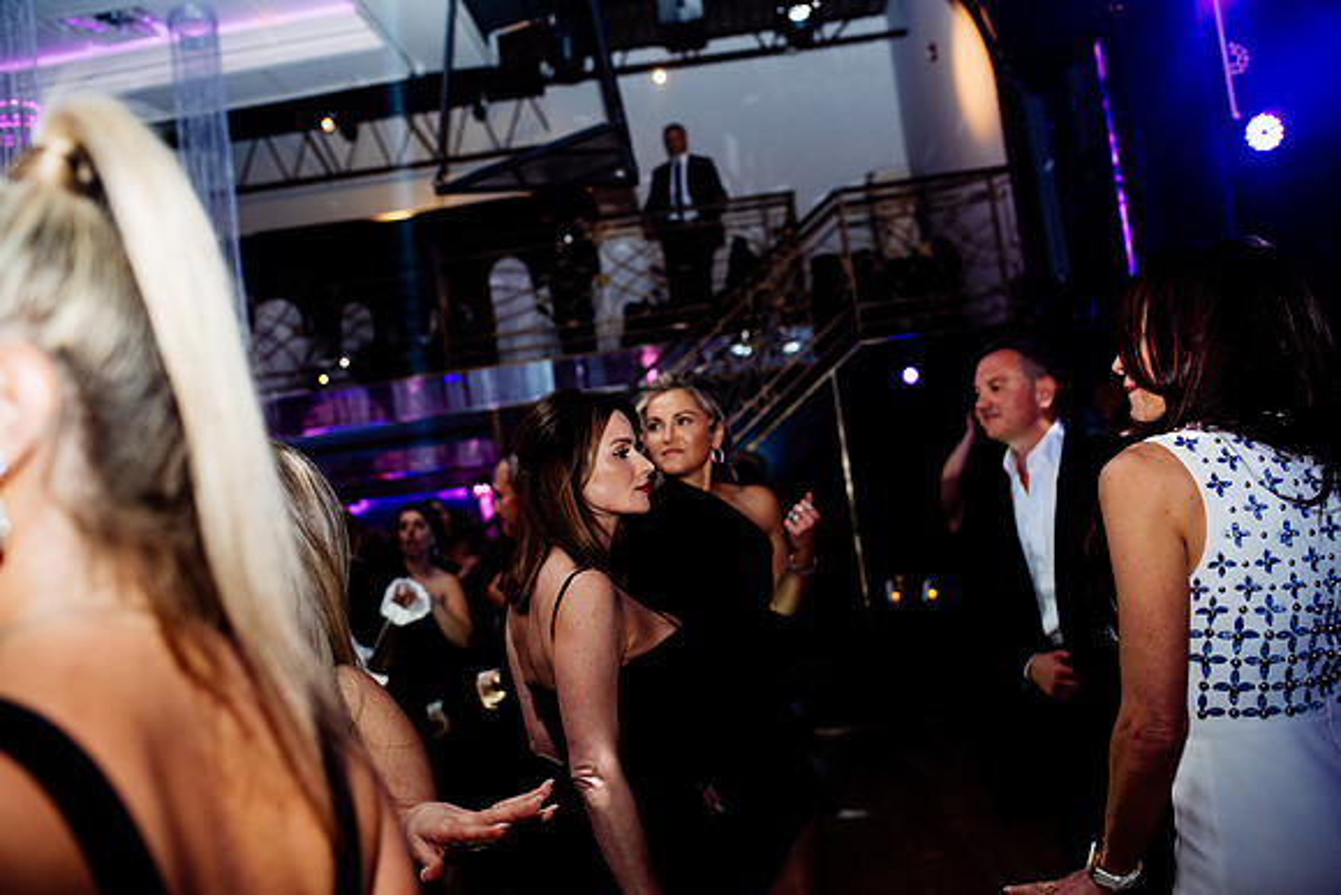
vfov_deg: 37.9
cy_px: 448
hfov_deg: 54.4
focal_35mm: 35
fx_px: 1304
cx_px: 670
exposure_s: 1/200
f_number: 2.8
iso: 1600
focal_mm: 35
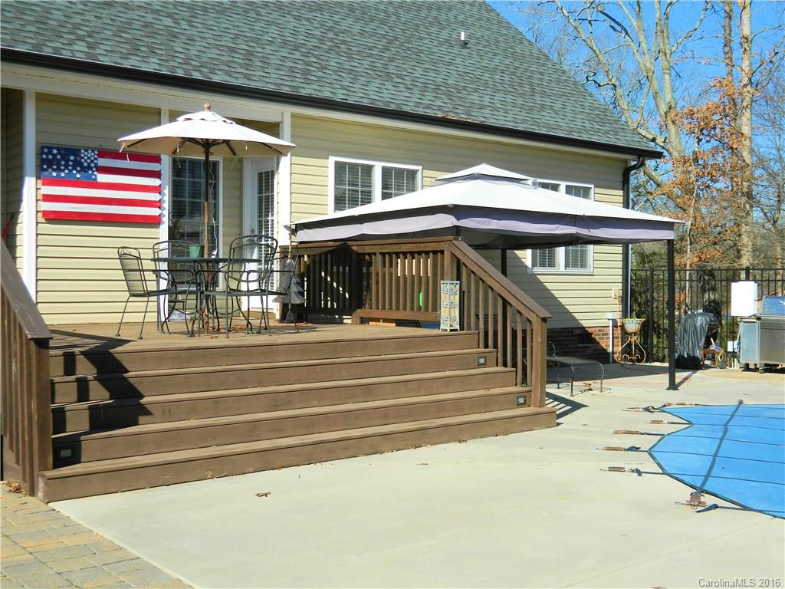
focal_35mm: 41
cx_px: 392
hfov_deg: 45.8
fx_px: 930
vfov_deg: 35.1
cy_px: 294
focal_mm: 7.3
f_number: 3.5
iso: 80
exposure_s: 1/800
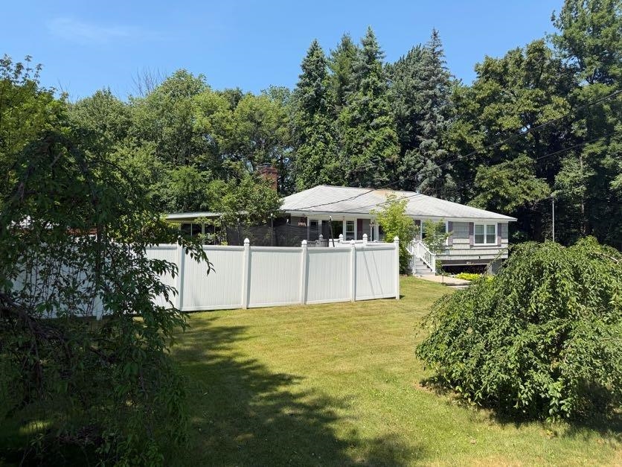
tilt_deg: -0.4
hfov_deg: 71.6
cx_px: 311
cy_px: 234
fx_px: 431
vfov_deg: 56.8
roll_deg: -0.2
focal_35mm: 24
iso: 80
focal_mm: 6.76
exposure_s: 1/3021
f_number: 1.78
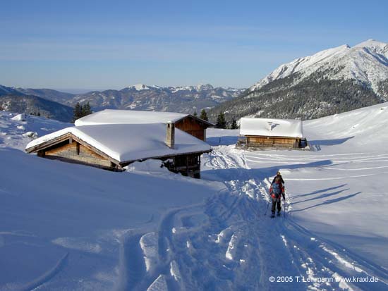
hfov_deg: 42.9
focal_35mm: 44
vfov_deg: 32.9
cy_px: 146
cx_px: 194
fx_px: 493
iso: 100
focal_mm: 9
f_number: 4.9
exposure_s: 1/640
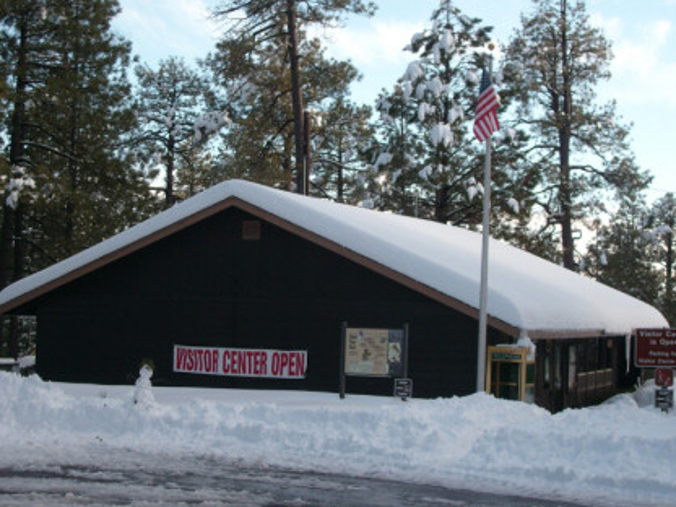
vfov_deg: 22.3
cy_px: 242
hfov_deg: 29.4
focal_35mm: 66
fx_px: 1289
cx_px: 351
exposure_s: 1/350
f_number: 3.6
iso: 80
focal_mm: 10.3
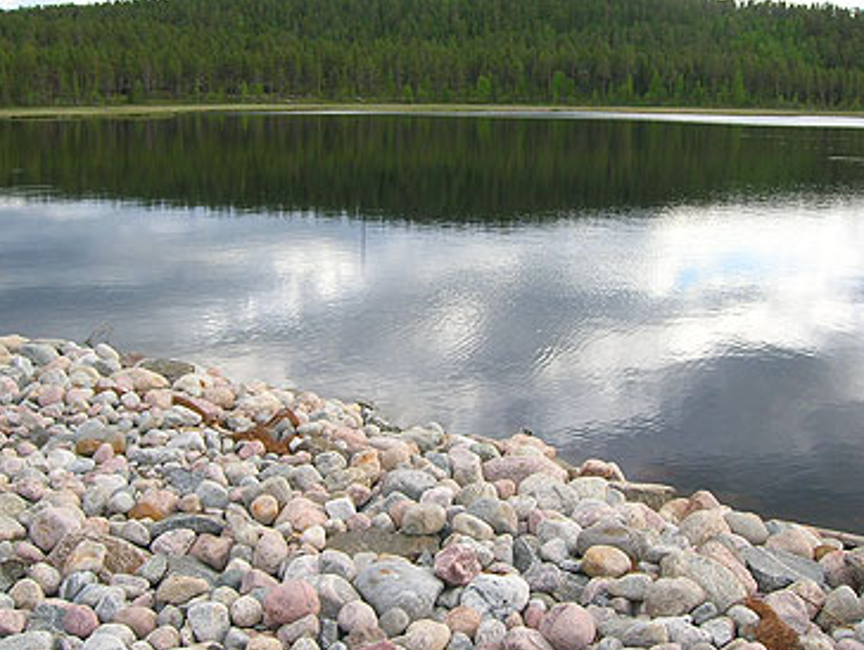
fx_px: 1050
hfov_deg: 44.7
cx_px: 439
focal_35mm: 42
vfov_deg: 34.4
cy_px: 285
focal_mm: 5.7
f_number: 4.9
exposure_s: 1/117
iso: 50
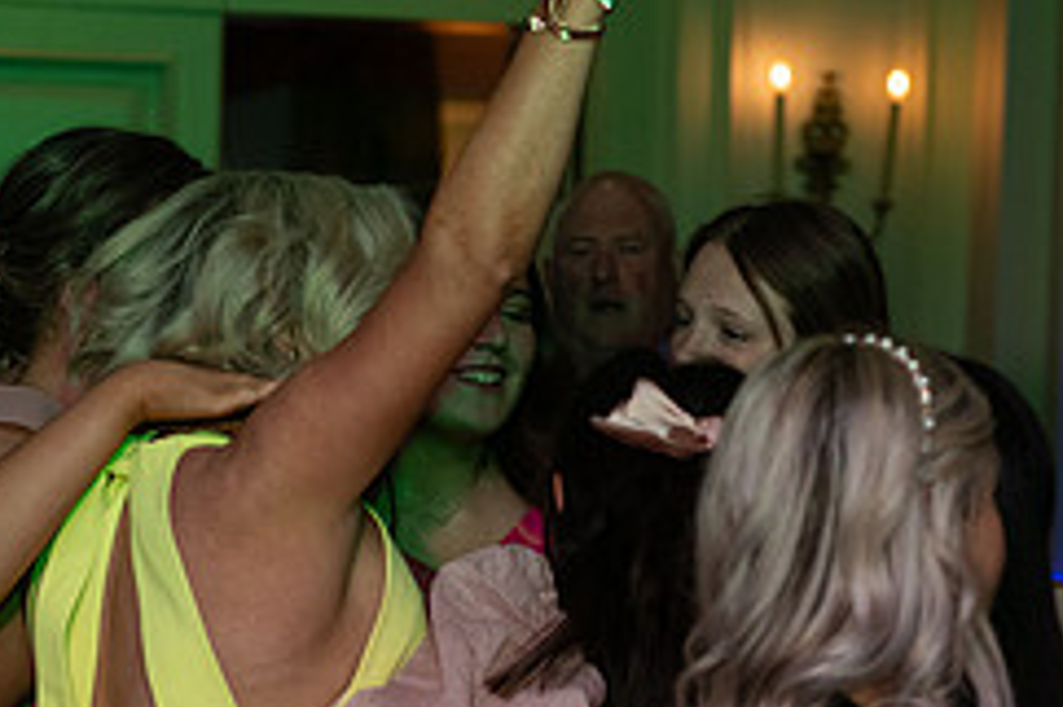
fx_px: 4957
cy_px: 604
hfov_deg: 12.2
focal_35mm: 168
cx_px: 474
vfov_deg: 8.1
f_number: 3.5
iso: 640
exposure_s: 1/160
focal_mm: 70
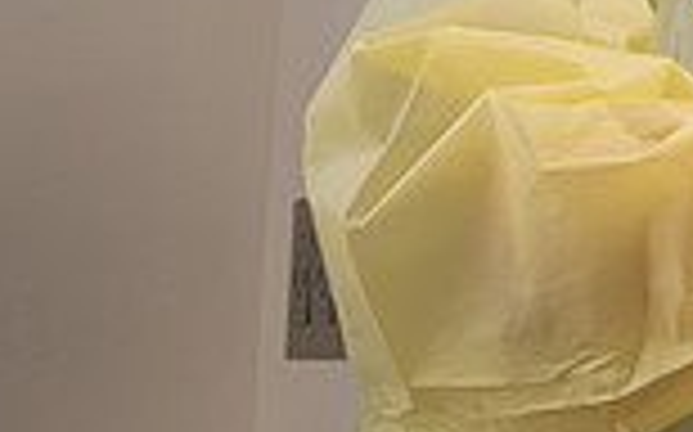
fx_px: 1736
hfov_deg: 18.4
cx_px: 1192
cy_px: -259
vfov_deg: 13.2
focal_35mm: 92
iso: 400
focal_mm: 24
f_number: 4
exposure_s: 1/200
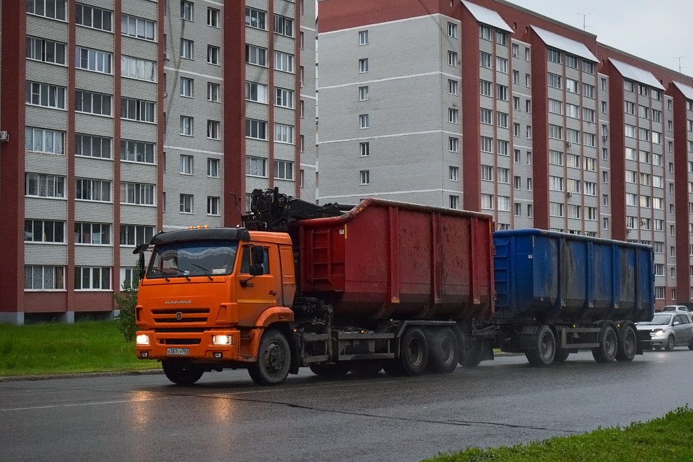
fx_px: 1155
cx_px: 346
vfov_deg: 22.6
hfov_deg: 33.4
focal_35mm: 60
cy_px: 231
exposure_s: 1/640
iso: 1600
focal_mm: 40
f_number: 5.6
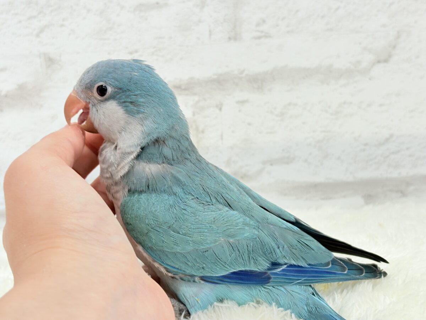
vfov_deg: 28.0
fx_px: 640
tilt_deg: -10.4
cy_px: 160
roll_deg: +5.2
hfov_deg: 36.8
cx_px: 213
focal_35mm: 52
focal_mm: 5.96
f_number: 1.6
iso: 40
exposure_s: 1/50
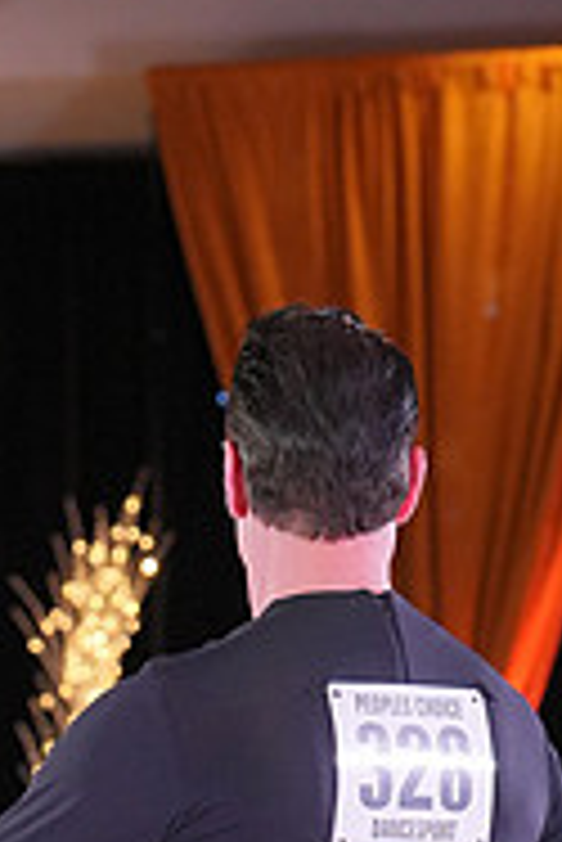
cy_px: 1238
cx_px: -187
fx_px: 5446
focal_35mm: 233
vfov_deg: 8.6
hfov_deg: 5.9
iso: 2500
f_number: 4
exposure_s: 1/400
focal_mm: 75
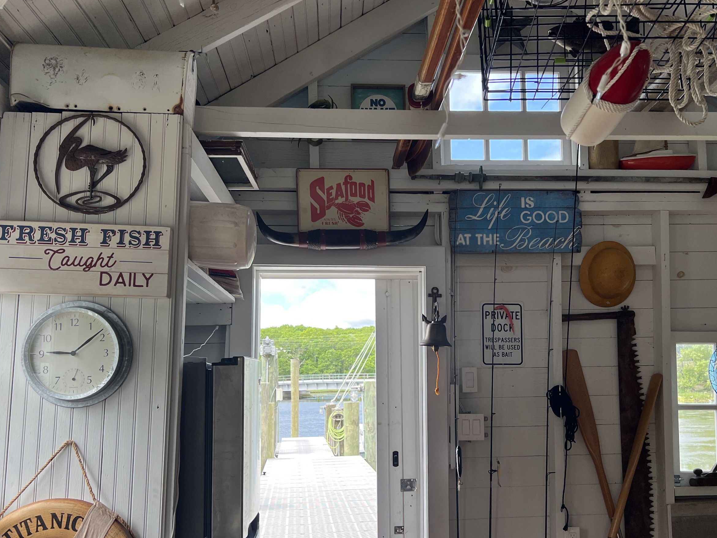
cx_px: 406
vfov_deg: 41.7
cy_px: 313
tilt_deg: +5.5
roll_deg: +1.3
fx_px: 704
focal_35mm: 34
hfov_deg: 53.8
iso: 50
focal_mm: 5.7
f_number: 1.5
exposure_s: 1/452
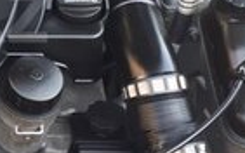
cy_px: 17
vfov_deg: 9.7
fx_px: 894
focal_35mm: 134
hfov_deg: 14.5
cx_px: -130
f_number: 1.9
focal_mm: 3.6
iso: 100
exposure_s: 1/33
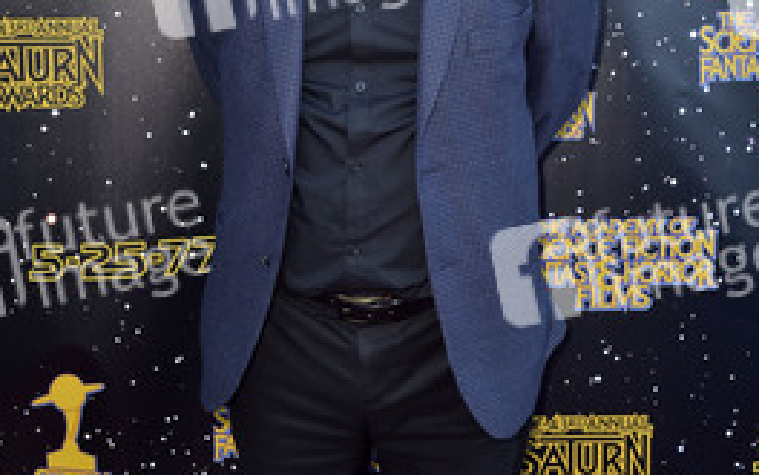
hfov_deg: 31.5
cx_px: 378
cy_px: 115
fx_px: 1345
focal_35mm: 65
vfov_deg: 19.9
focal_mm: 42
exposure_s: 1/320
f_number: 6.3
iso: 500
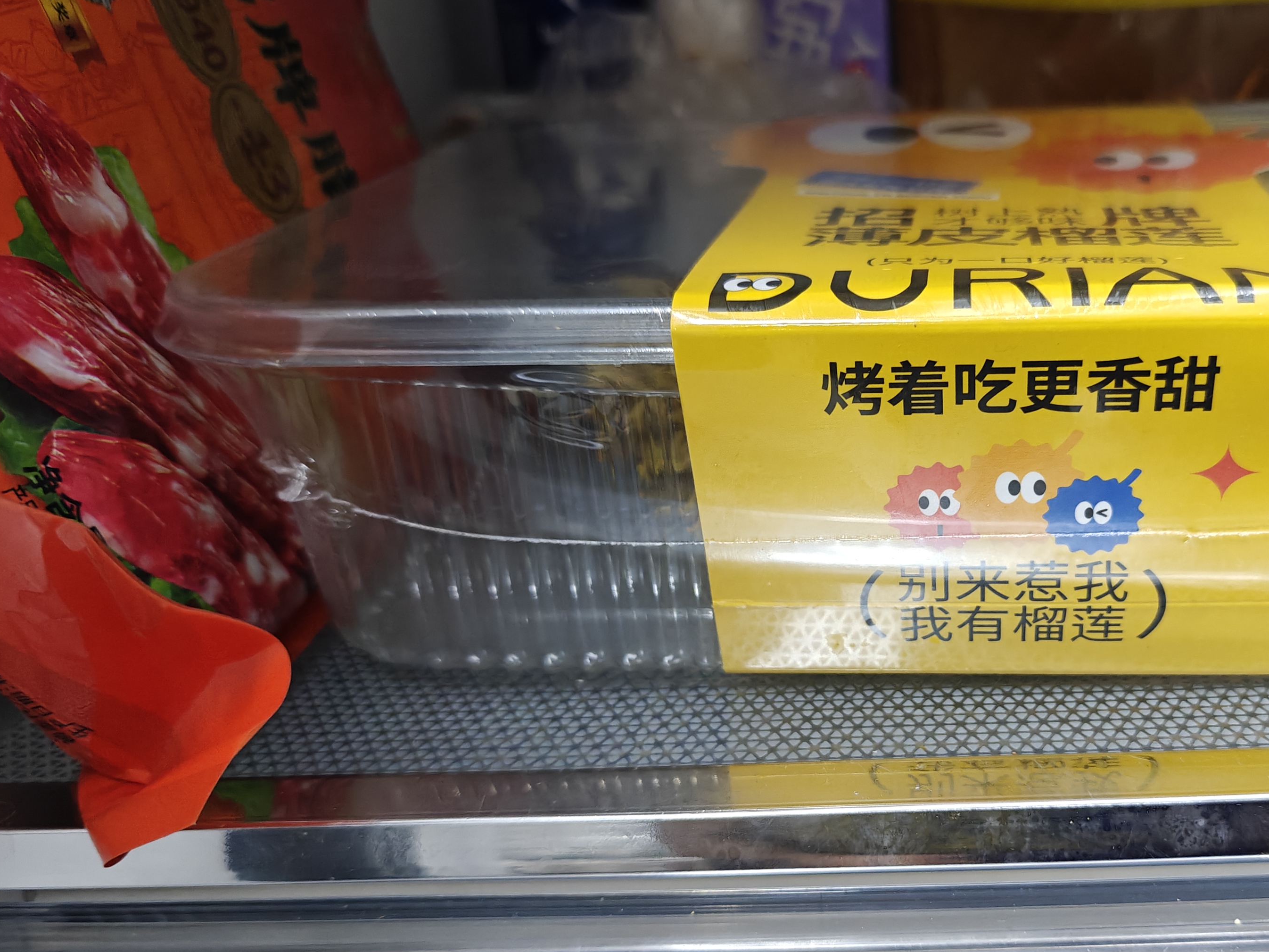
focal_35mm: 35
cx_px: 863
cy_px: 526
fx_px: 1283
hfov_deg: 51.5
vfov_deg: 40.6
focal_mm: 6.06
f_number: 1.6
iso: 800
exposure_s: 1/100
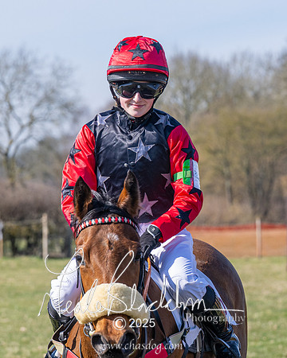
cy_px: 140
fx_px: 2857
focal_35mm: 269
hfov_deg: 5.8
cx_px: 162
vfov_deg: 7.2
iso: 200
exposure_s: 1/1250
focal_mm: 105
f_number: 5
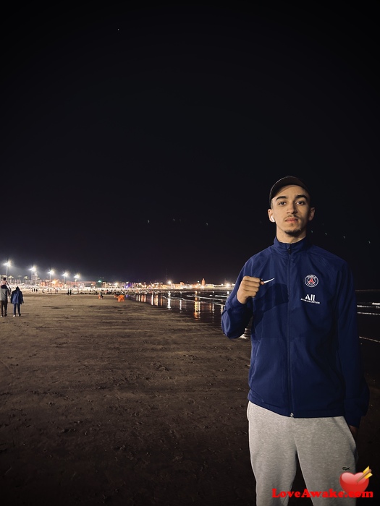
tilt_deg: +5.8
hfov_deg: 53.1
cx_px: 190
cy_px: 253
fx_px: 381
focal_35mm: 26
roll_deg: -0.7
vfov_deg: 67.3
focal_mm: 5.7
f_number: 1.5
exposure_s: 1/17
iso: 1000
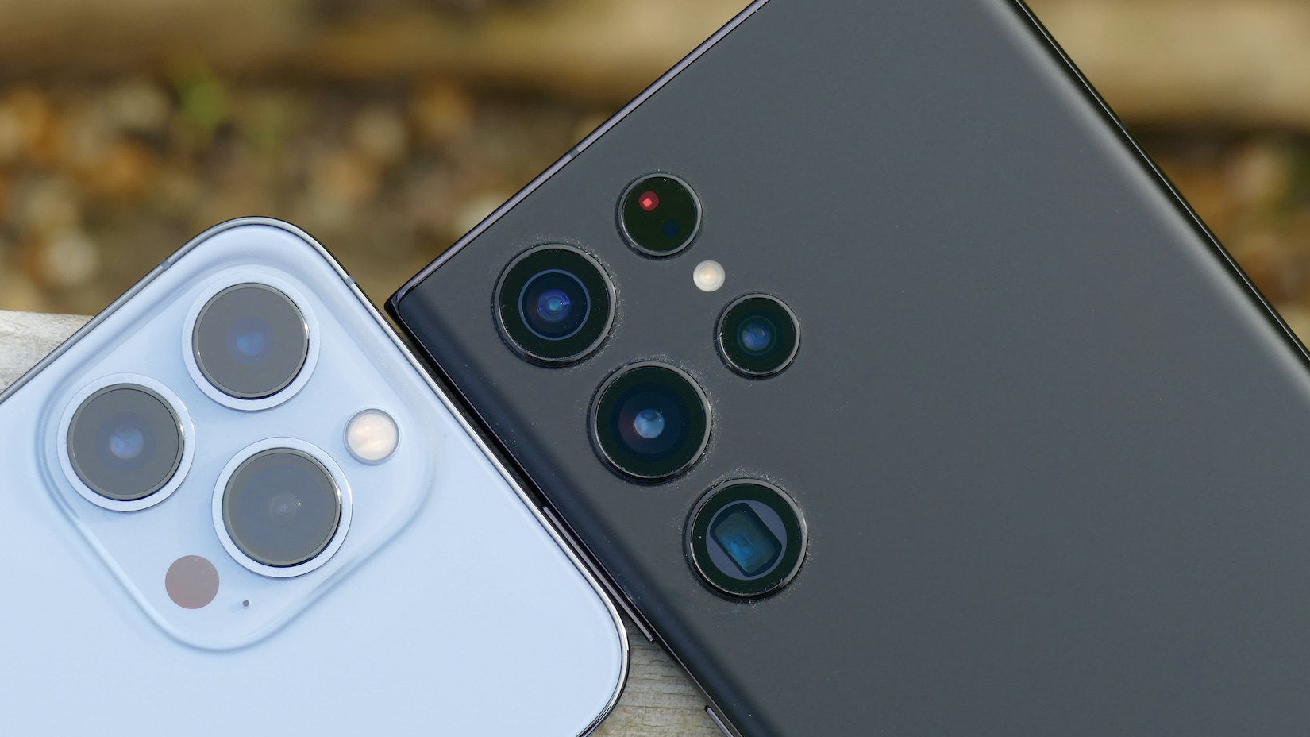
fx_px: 9969
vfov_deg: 4.2
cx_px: 530
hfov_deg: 7.5
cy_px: 391
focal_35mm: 287
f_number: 4.5
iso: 125
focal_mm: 82.28
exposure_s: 1/320
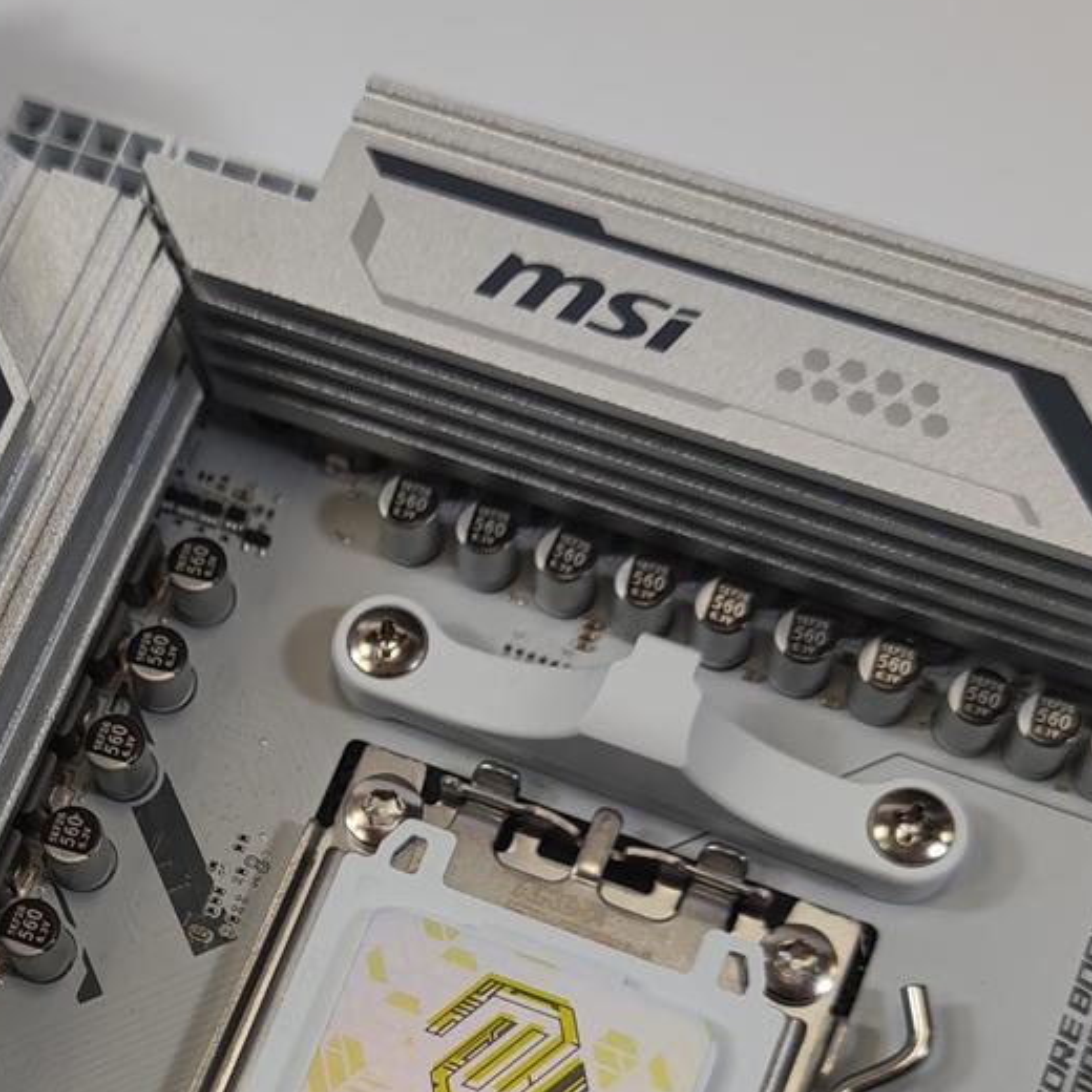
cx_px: 242
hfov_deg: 25.0
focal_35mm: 68
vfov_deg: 24.7
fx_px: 2427
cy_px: 958
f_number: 1.85
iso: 55
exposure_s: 1/100
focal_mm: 6.78
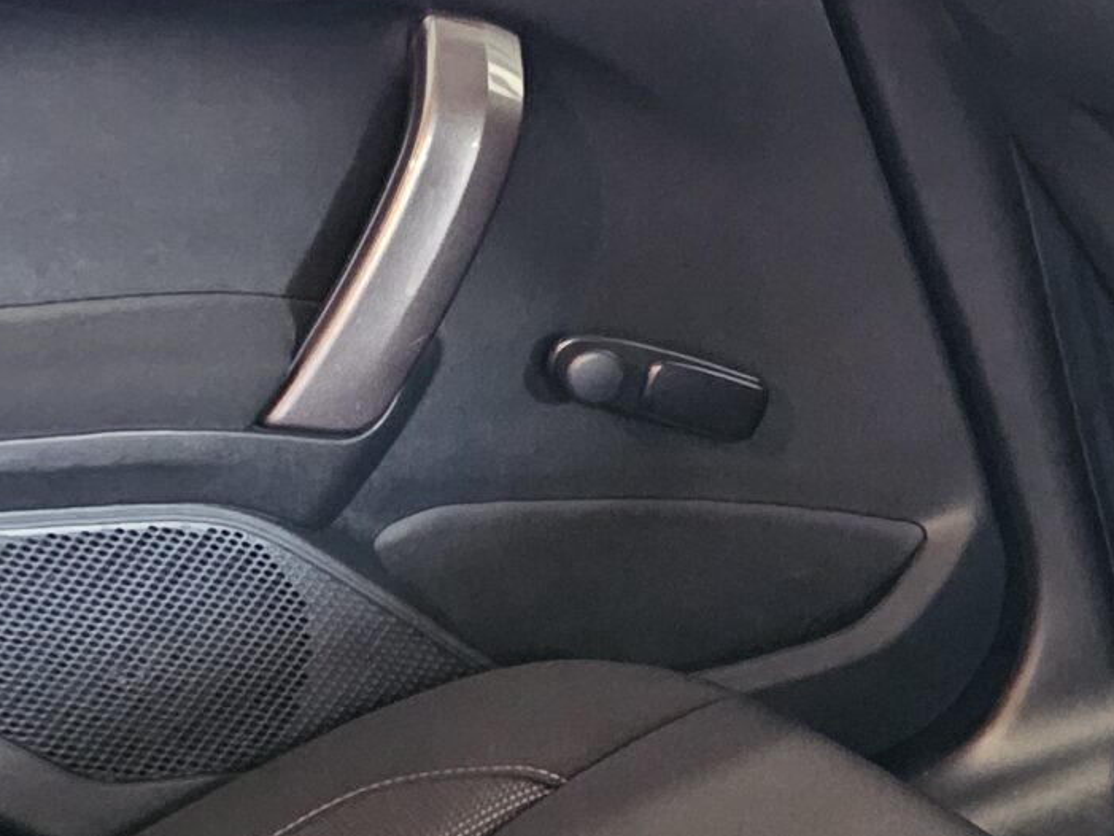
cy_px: 822
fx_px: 2704
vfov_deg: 17.2
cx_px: 1856
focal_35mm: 84
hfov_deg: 19.1
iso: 2000
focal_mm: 6.3
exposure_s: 1/15
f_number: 1.7
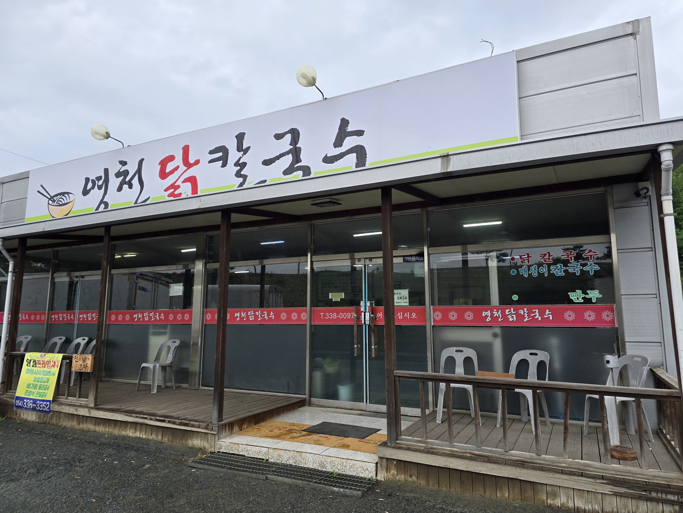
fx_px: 454
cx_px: 342
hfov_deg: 73.9
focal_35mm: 23
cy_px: 256
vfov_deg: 58.9
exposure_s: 1/201
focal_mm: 6.3
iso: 12
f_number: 1.7
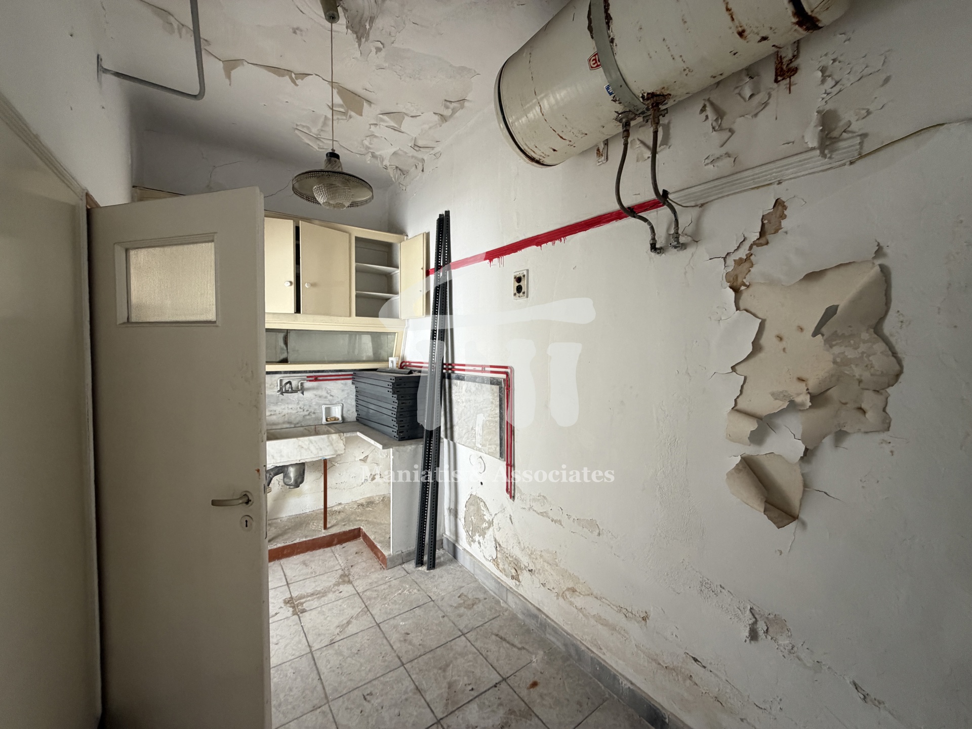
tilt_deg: -2.6
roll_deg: -0.5
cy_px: 364
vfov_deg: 85.7
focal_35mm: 14
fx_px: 393
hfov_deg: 102.1
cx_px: 486
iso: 250
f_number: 2.2
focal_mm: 2.22
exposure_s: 1/121
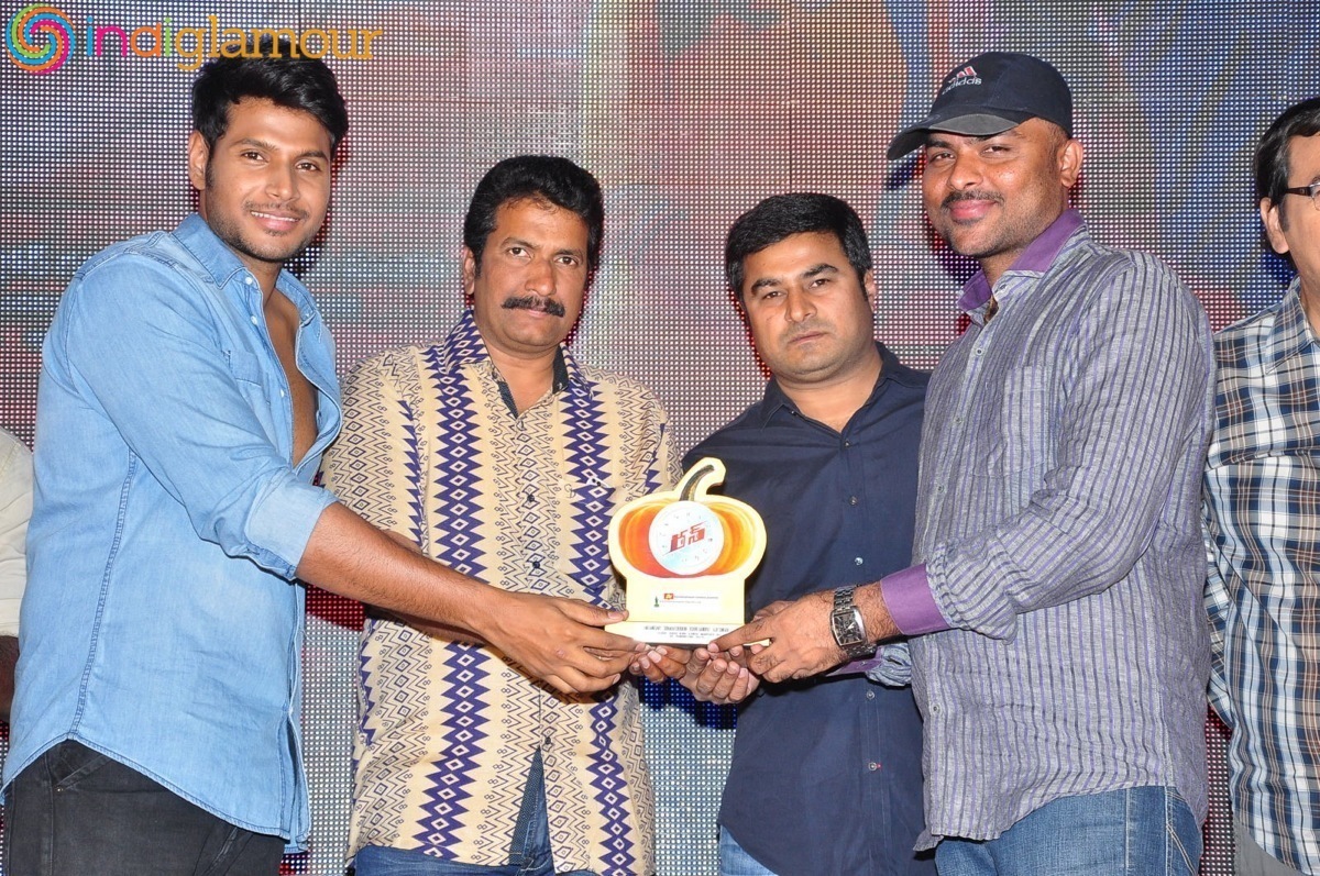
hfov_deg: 20.6
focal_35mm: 99
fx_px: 3626
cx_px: 660
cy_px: 438
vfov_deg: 13.8
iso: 500
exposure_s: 1/125
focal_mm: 66
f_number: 7.1
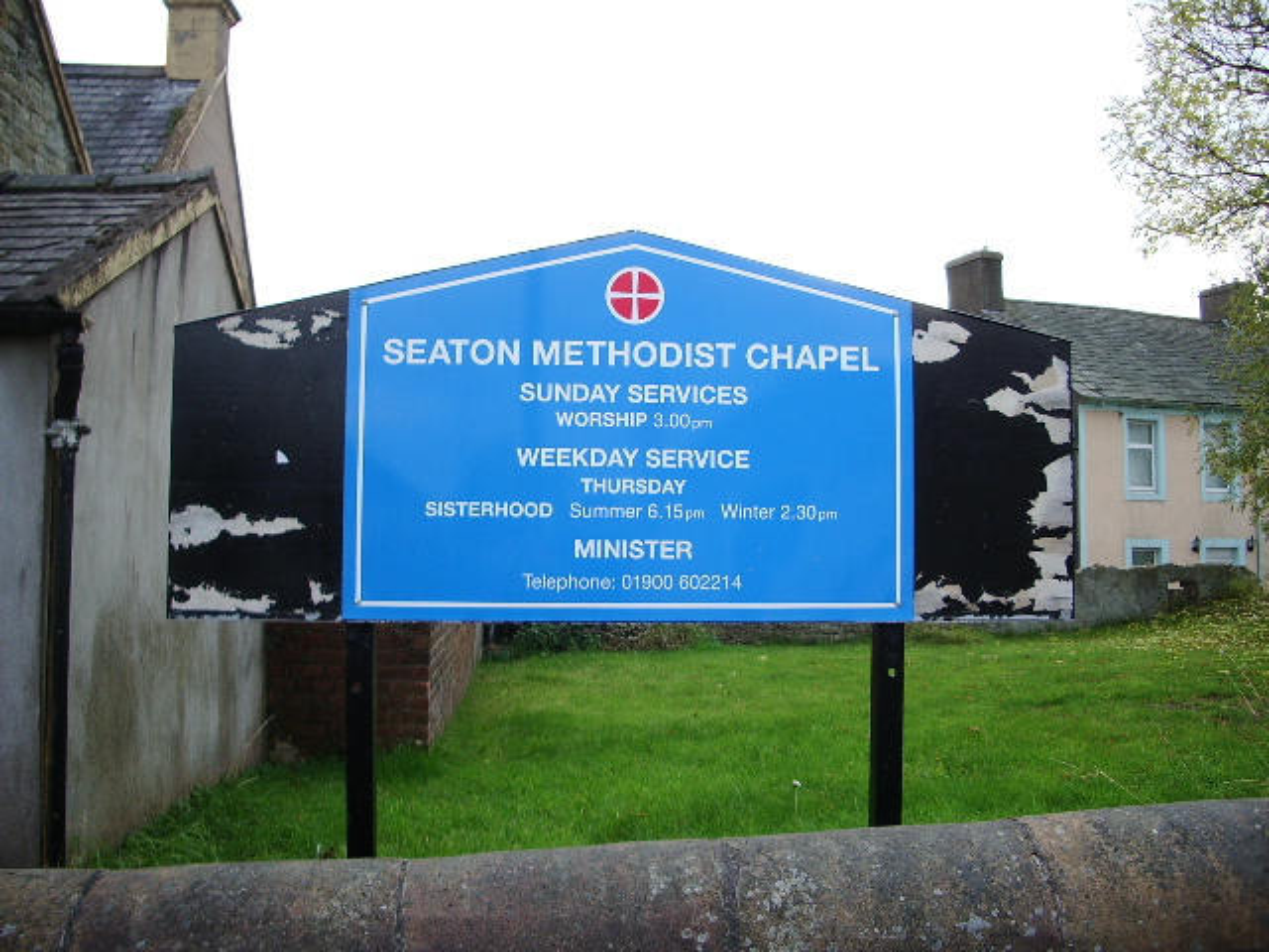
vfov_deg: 40.7
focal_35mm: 35
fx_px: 1283
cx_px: 634
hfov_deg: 52.6
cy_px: 476
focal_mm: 5.8
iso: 100
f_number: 2.6
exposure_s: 1/80
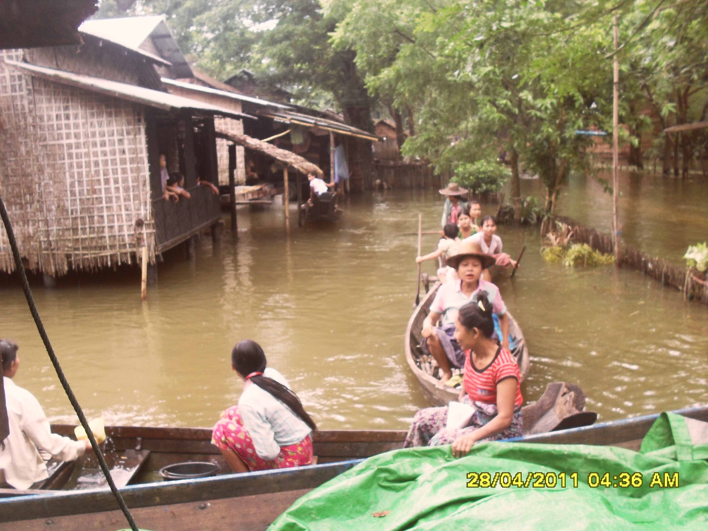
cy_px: 266
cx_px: 354
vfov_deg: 37.7
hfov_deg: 49.0
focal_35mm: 38
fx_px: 777
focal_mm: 6.3
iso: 80
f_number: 2.8
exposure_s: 1/125
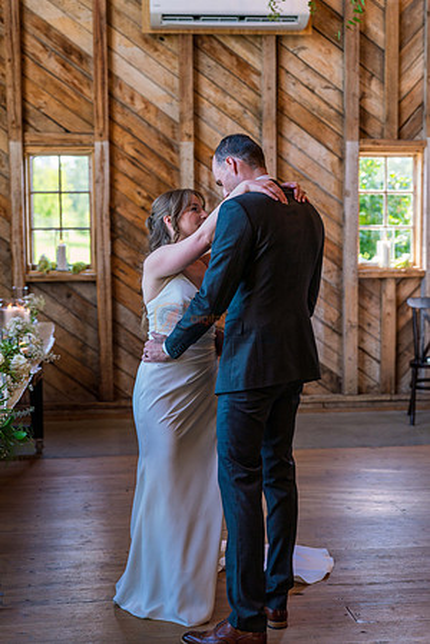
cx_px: 215
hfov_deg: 21.9
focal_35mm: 62
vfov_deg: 32.4
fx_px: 1111
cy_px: 322
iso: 400
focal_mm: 62
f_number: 3.2
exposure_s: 1/320
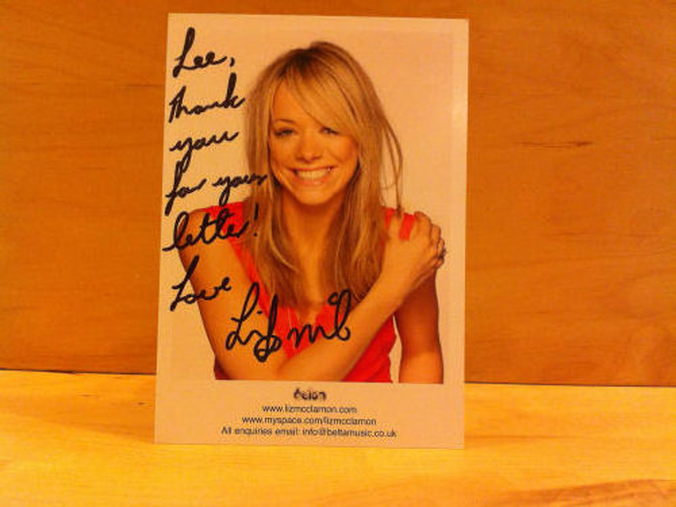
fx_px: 683
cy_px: 254
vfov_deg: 40.7
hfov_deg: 52.6
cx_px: 338
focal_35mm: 35
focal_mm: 3.85
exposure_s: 1/17
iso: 250
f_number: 2.8
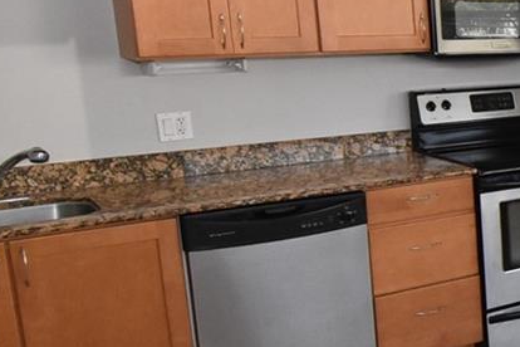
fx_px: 838
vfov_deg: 23.4
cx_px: 788
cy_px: 177
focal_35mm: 58
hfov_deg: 25.5
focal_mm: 10
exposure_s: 1/200
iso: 1600
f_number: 8
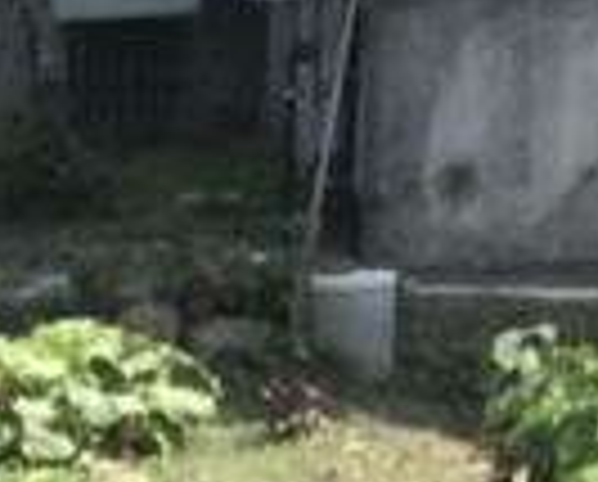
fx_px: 4257
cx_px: -1317
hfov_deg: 7.0
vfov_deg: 6.3
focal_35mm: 240
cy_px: 989
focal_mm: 2.87
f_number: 2.2
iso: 25
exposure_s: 1/578
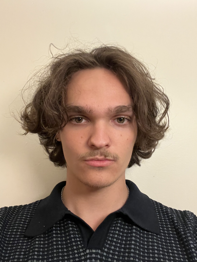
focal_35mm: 30
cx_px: 98
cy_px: 131
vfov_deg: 60.0
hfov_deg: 46.8
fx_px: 228
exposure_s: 1/40
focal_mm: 2.71
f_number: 2.2
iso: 400
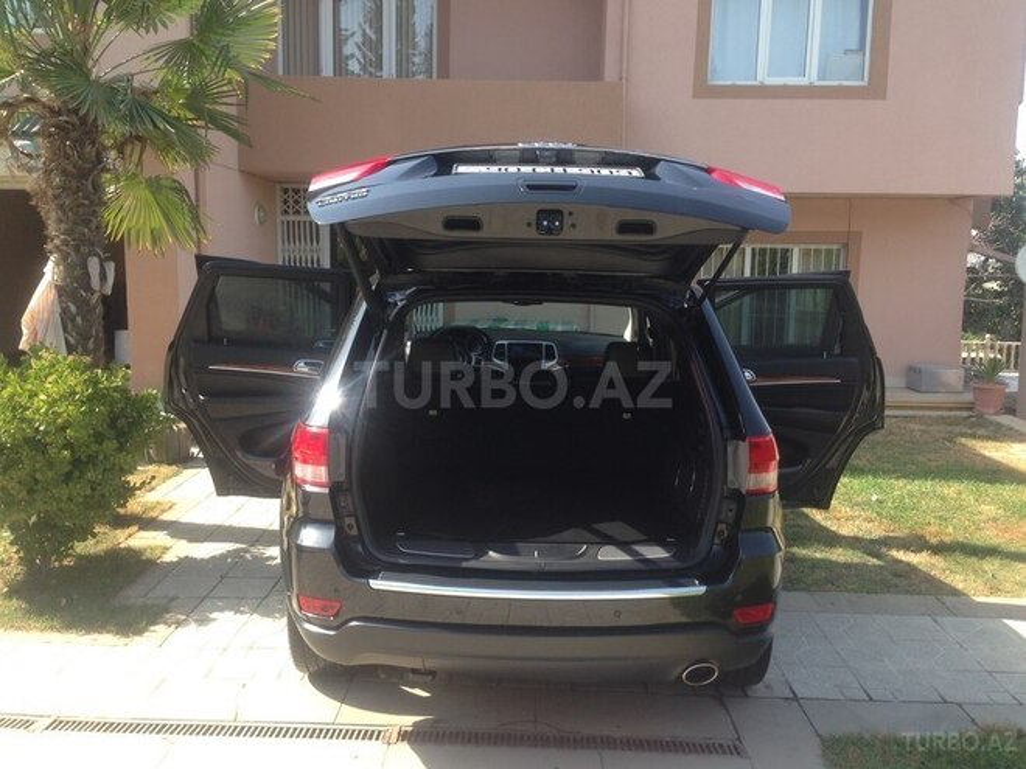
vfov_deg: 42.9
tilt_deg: -6.7
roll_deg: -3.9
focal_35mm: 33
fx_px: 978
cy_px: 384
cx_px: 513
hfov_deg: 55.4
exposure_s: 1/407
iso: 50
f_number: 2.4
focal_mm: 4.12
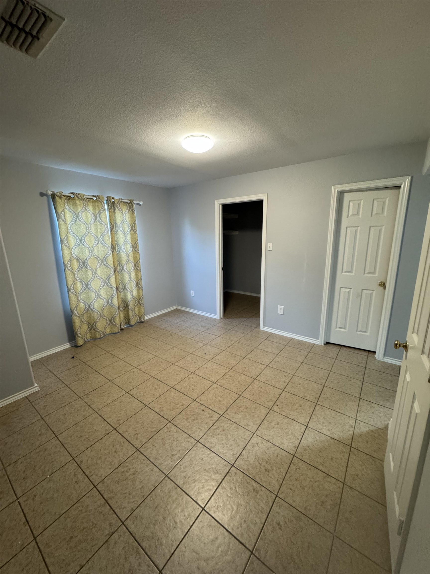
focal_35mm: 14
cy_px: 287
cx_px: 215
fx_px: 232
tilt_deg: -11.9
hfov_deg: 85.7
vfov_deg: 102.1
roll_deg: +1.8
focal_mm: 2.22
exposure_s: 1/60
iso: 500
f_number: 2.2
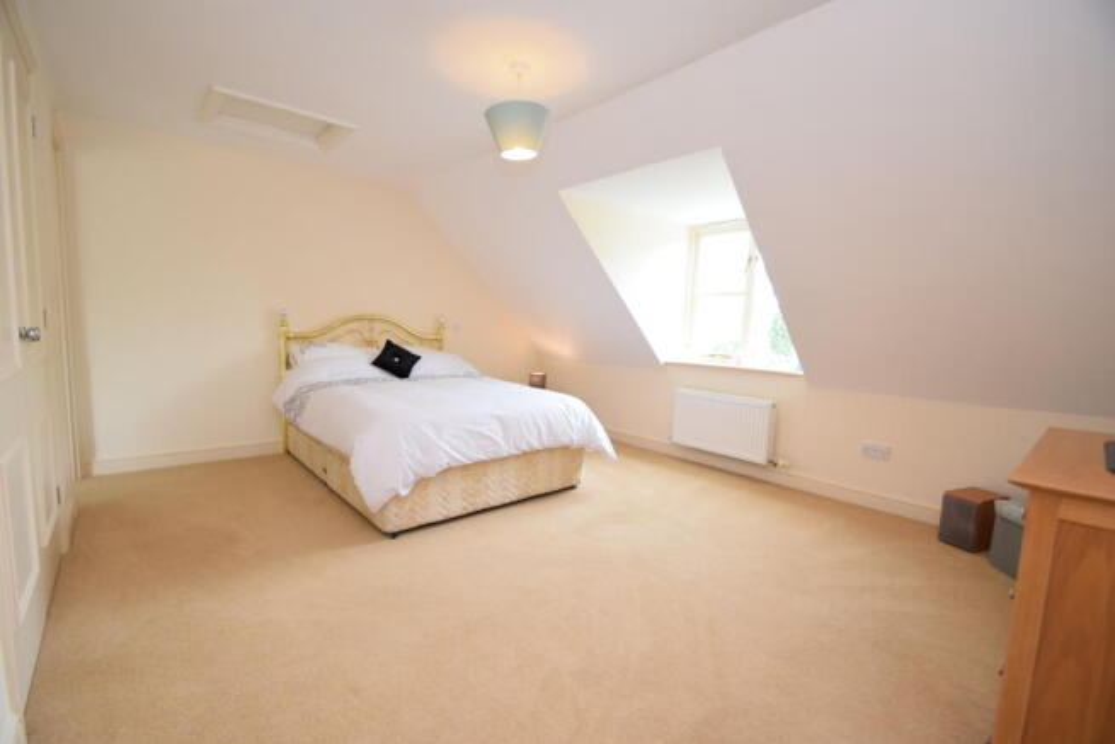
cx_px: 558
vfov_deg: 77.4
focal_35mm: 15
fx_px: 465
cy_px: 372
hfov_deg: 100.4
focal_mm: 10
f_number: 5
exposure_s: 1/100
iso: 800
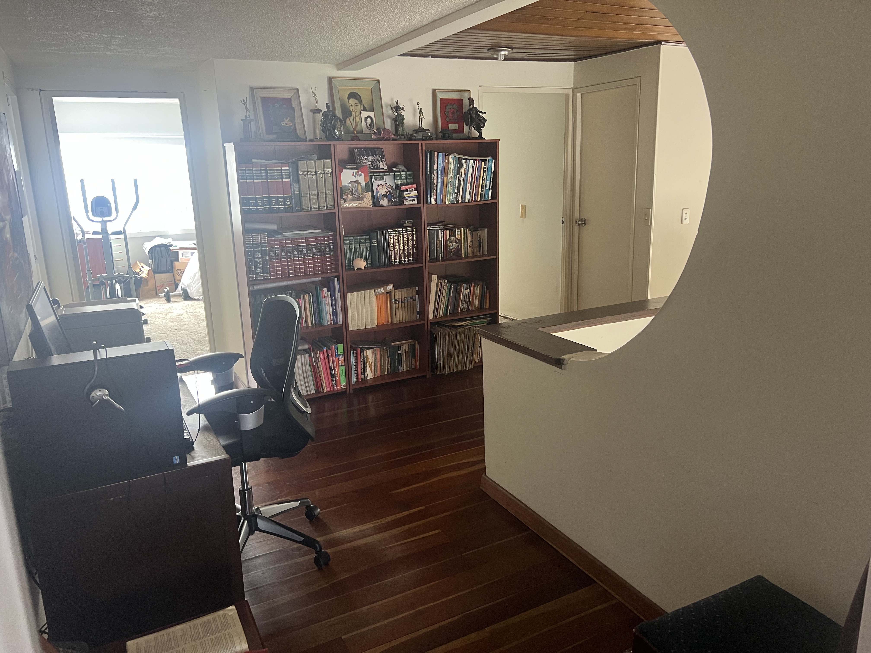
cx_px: 436
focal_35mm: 26
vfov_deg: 53.1
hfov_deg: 67.3
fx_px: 654
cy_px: 326
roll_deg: +1.3
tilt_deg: -12.8
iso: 250
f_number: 1.5
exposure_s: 1/60
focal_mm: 5.7
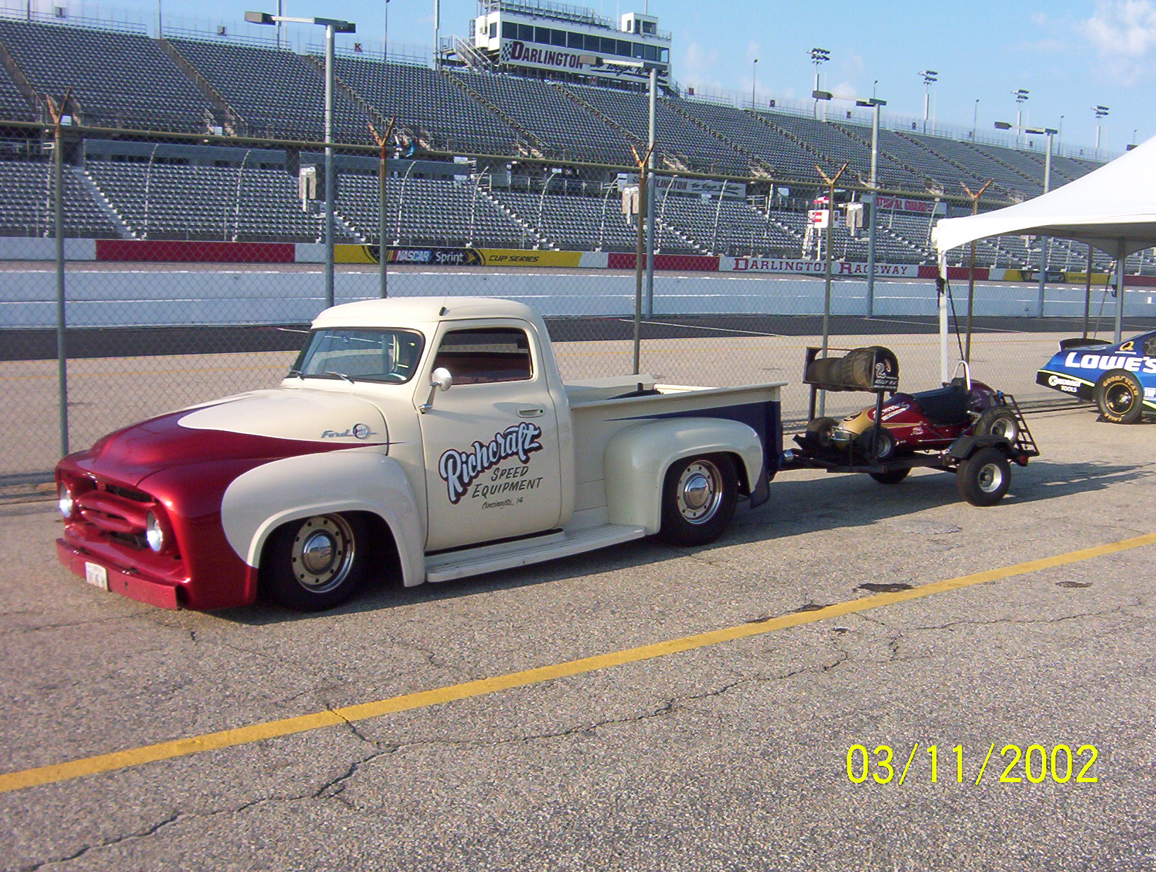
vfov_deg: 39.8
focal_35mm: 36
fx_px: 1205
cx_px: 578
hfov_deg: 51.2
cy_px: 436
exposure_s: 1/500
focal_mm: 5.54
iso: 100
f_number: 5.24
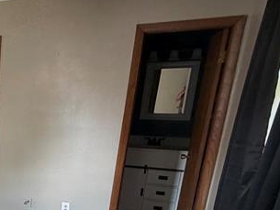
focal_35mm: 47
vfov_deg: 29.4
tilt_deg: -16.0
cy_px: 197
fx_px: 380
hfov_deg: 31.6
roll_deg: +0.5
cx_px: -79
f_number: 2.2
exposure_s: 1/60
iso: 250
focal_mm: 2.22
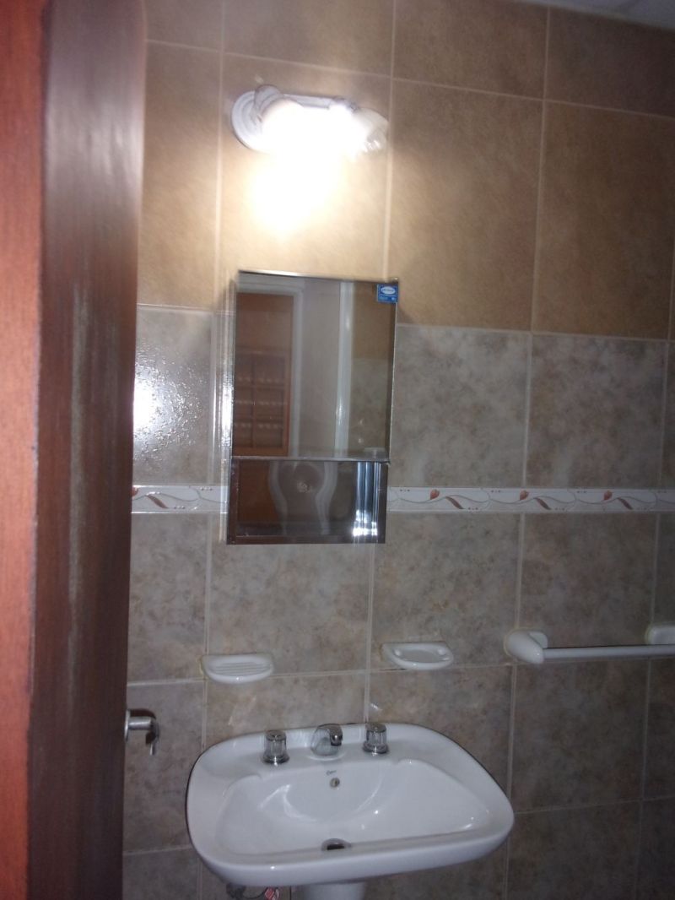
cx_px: 338
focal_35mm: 28
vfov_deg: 63.4
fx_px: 728
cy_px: 450
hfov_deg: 49.8
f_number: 3.9
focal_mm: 5.1
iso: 200
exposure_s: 1/34
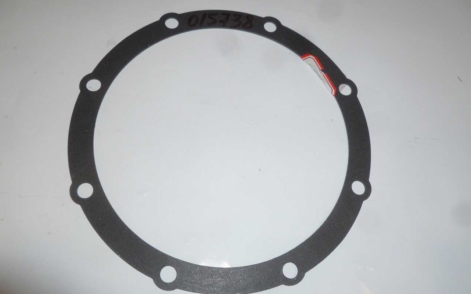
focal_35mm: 30
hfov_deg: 62.9
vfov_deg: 41.8
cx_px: 237
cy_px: 163
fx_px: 385
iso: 100
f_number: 3.3
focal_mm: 5
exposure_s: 1/30
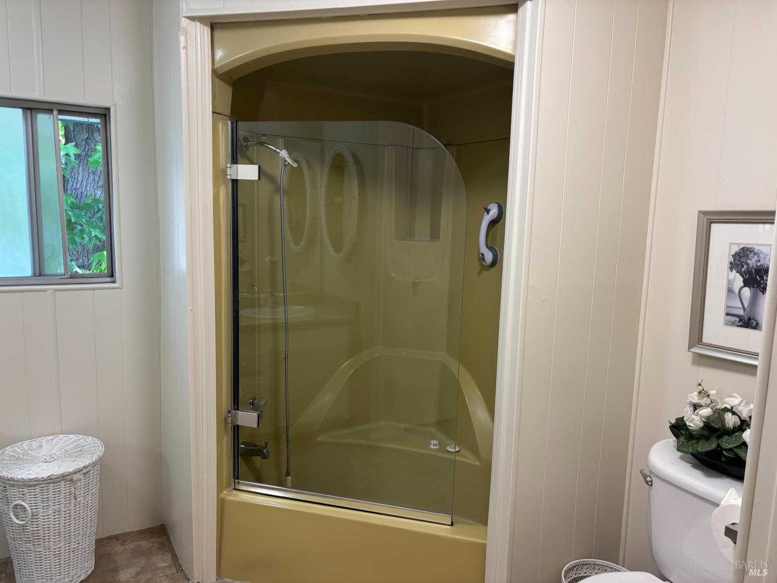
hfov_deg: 67.3
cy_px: 292
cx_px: 388
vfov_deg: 53.1
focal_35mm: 26
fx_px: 584
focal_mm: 5.96
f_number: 1.6
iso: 125
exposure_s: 1/120
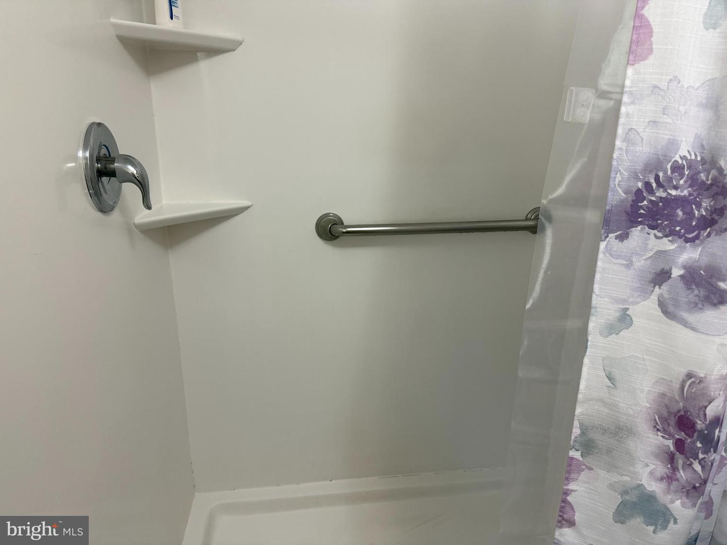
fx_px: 504
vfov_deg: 56.8
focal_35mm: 24
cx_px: 364
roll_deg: -0.5
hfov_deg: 71.6
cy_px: 272
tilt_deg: -17.1
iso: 250
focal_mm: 6.76
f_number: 1.78
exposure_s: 1/60
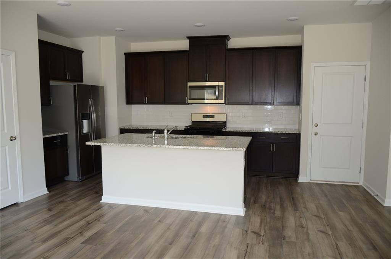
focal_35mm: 27
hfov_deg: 67.5
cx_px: 196
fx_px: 292
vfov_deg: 47.7
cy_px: 130
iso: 200
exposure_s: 1/60
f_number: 3.5
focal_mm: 18
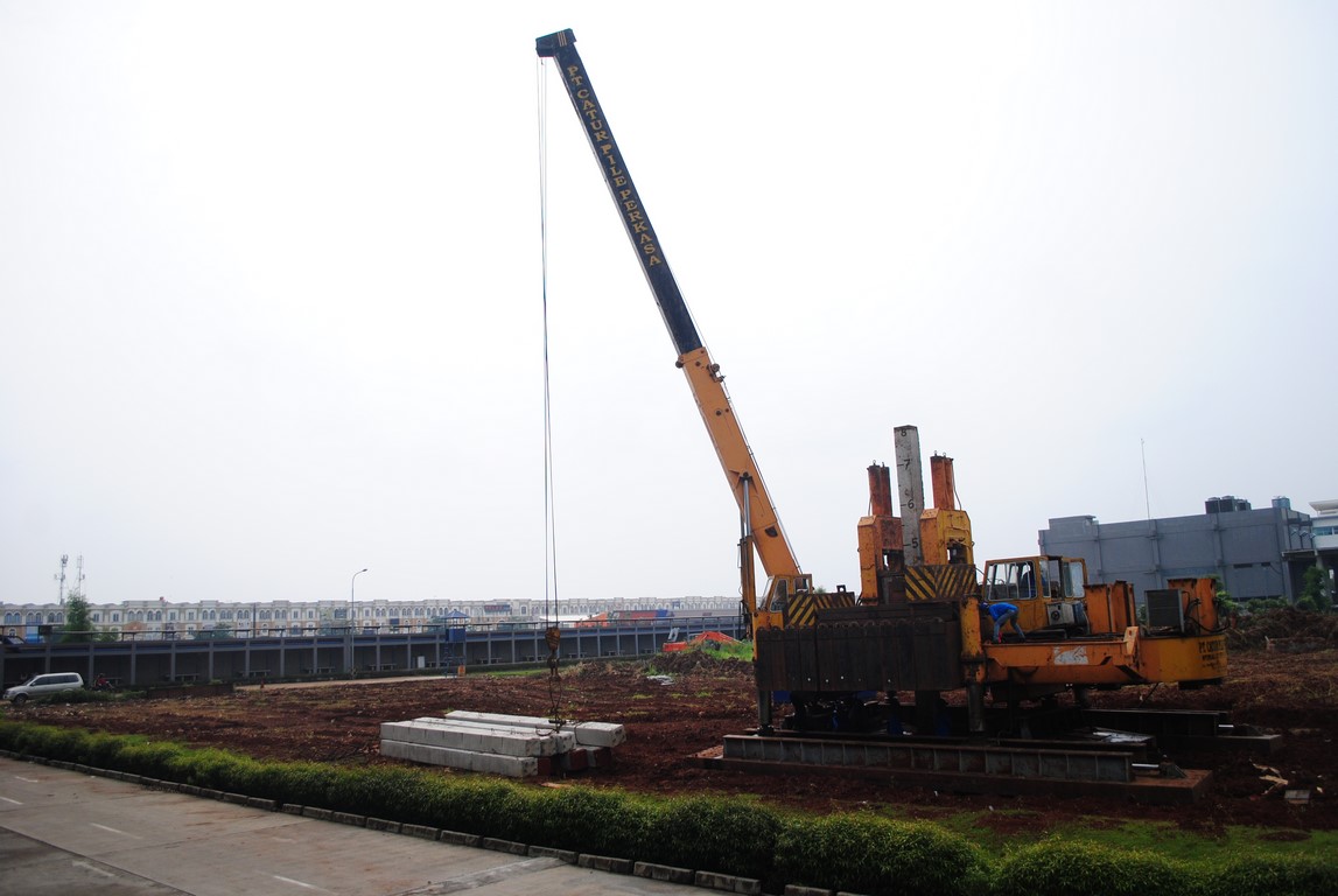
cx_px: 669
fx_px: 1005
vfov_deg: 48.1
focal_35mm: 27
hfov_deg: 67.3
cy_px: 448
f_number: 3.5
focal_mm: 18
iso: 200
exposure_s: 1/2000
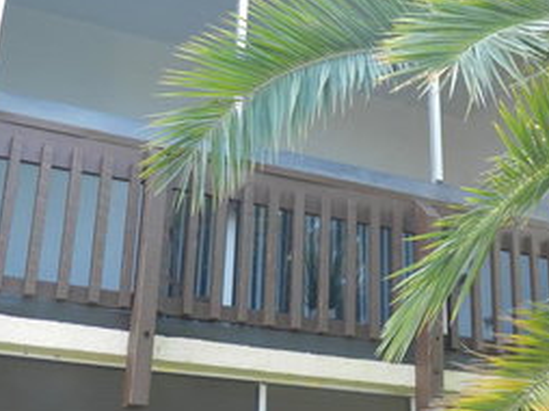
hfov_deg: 29.9
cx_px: 403
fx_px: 1014
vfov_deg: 22.8
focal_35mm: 64
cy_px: 130
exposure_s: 1/50
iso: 160
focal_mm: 6.7
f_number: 4
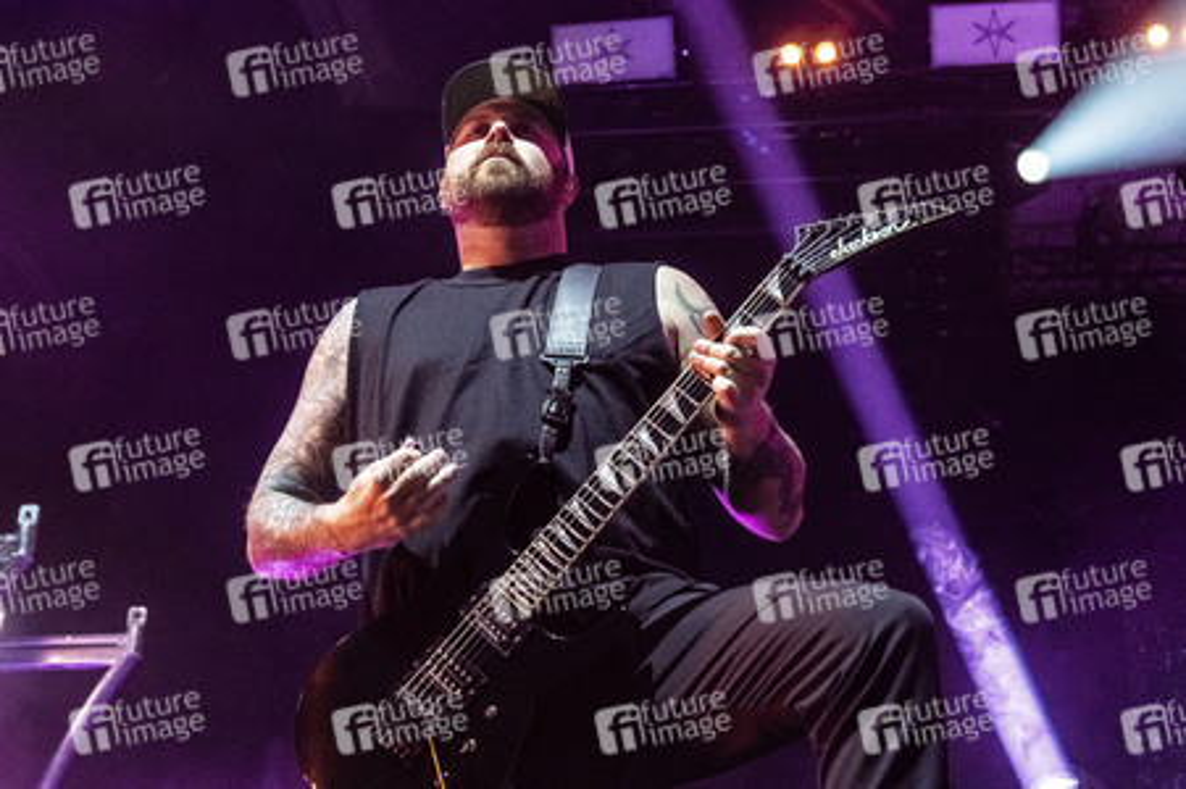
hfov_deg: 41.9
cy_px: 394
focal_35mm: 47
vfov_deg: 28.6
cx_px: 593
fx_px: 1547
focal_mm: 47
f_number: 5
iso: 2500
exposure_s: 1/400
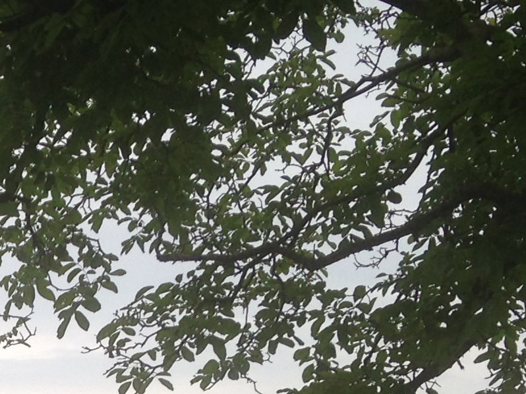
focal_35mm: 135
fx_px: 2051
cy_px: 596
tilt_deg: -0.7
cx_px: -253
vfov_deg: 10.6
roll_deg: +0.6
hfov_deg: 13.8
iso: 50
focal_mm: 4.12
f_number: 2.4
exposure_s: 1/341
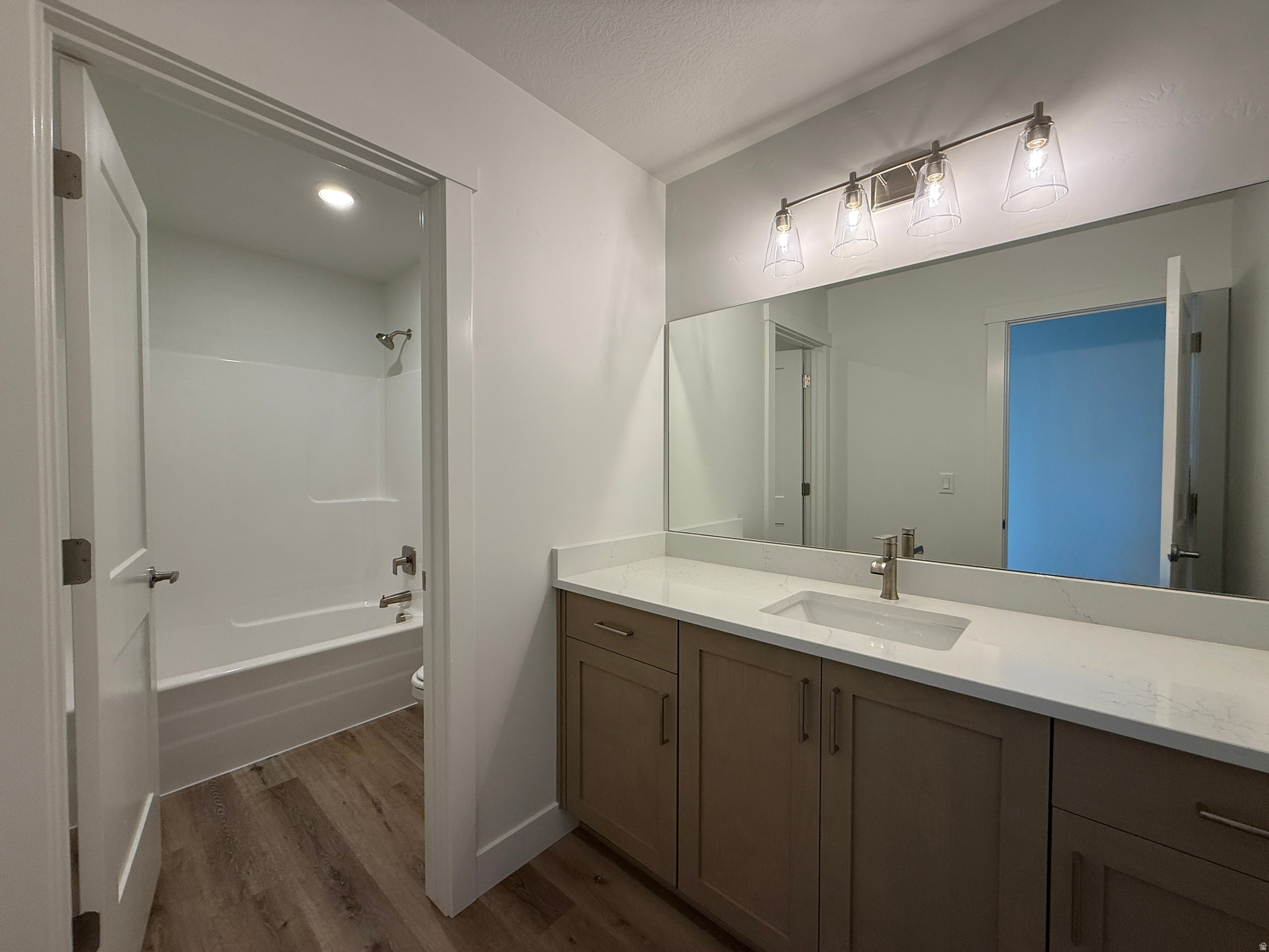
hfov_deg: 102.1
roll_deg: +0.0
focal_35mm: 14
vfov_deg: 85.7
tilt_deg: -0.6
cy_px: 476
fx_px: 513
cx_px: 634
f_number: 2.2
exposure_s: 1/120
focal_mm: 2.22
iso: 125
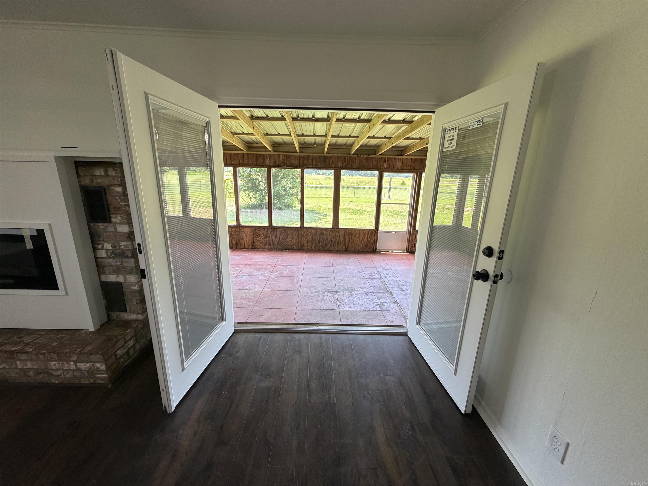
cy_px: 243
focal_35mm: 14
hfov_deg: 102.1
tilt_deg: -14.3
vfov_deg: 85.7
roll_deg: -1.3
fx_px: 262
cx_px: 324
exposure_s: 1/120
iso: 200
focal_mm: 2.22
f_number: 2.2
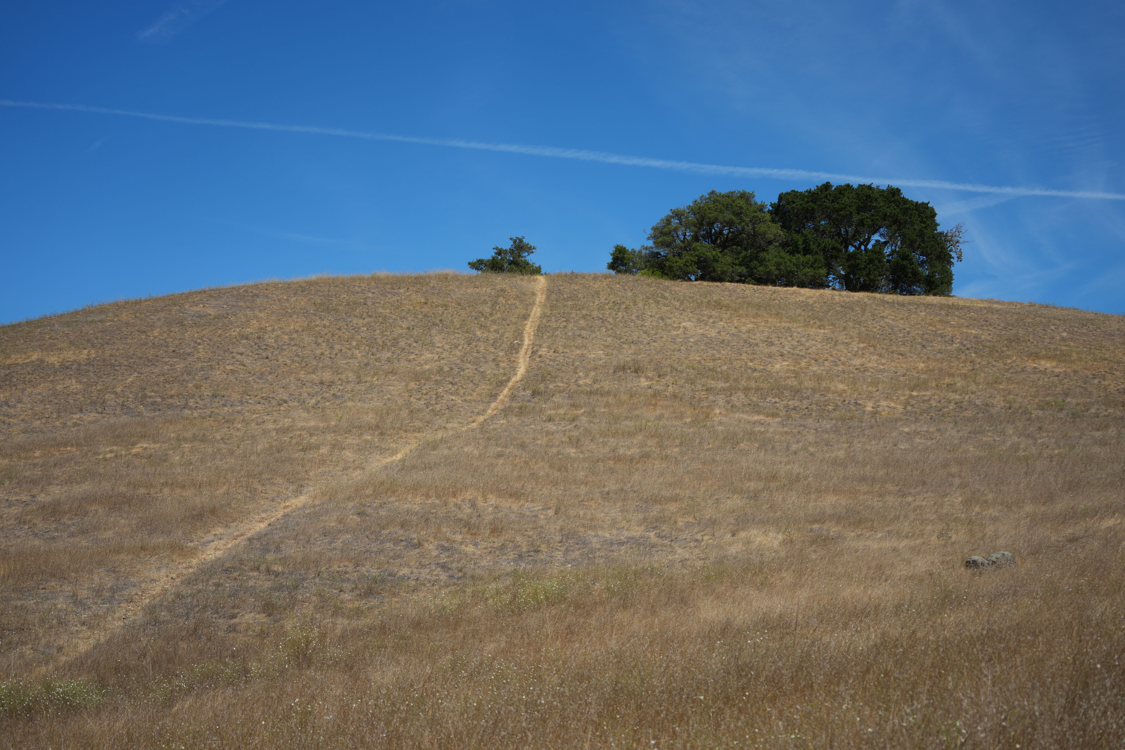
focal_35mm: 50
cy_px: 375
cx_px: 562
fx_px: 1562
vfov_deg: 27.0
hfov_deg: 39.6
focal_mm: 50
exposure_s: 1/1000
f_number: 4.5
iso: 100
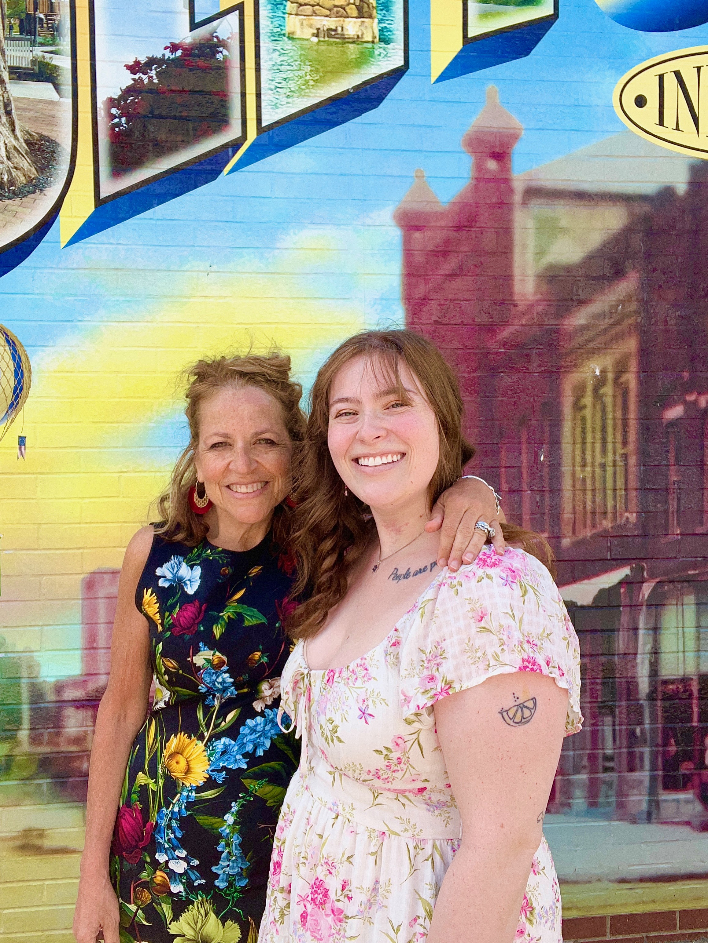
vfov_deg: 60.0
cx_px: 354
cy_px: 472
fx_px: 818
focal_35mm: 30
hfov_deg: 46.8
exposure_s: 1/416
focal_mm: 2.71
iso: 32
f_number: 2.2
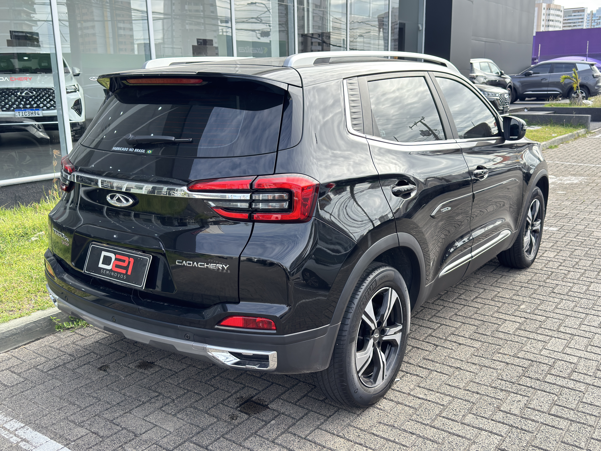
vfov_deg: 40.7
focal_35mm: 35
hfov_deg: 52.6
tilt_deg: -12.2
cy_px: 226
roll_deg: +2.0
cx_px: 300
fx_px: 608
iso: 100
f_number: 1.78
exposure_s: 1/898
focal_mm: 6.76
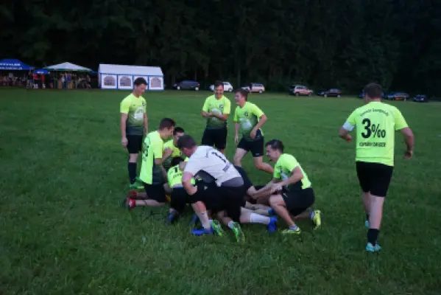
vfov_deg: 45.0
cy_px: 148
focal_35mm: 29
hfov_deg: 63.6
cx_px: 220
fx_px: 355
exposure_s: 1/160
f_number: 3.5
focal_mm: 29
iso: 2500
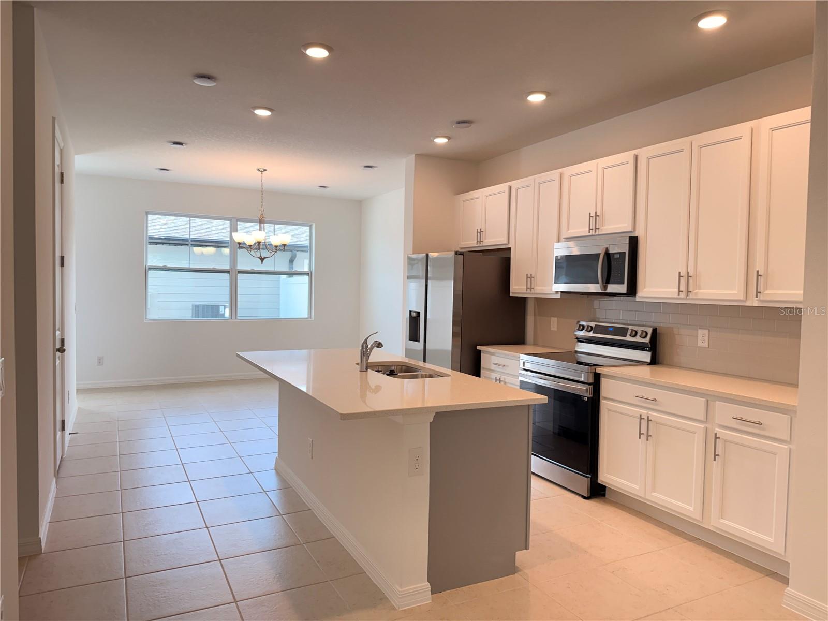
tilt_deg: +1.1
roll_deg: -2.1
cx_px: 414
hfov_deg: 71.6
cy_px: 310
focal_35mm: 24
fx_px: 574
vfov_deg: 56.8
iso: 200
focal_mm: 6.76
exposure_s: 1/128
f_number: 1.78
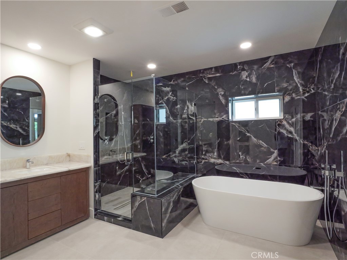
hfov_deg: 87.8
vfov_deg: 71.6
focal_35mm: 18
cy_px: 130
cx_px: 174
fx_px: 180
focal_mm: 9
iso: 2500
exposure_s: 1/50
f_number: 7.1
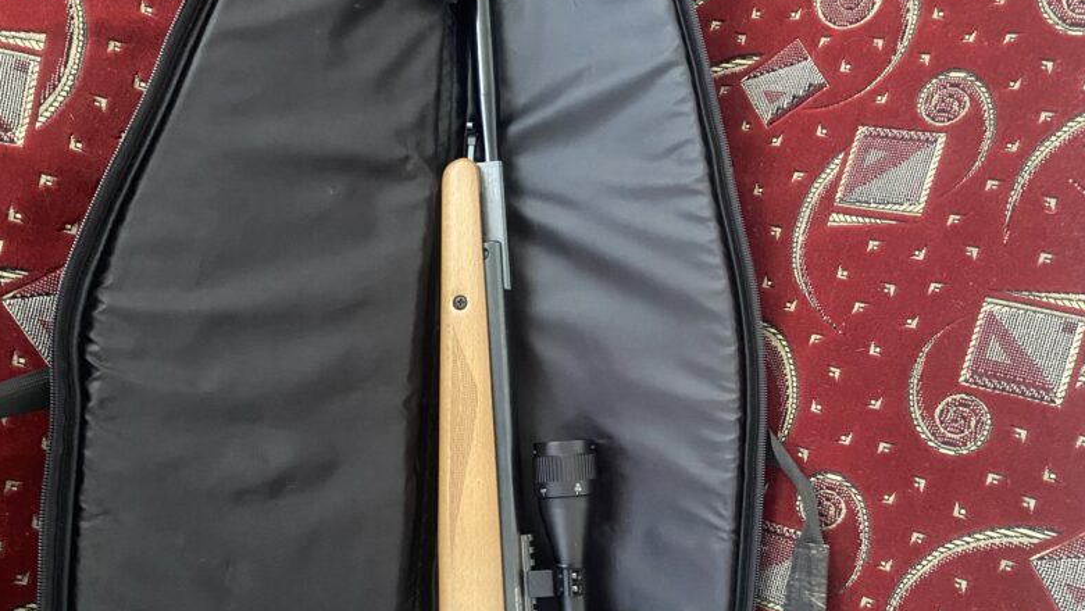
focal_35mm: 29
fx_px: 835
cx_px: 553
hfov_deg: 66.0
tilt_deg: -63.9
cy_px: 396
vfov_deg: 39.8
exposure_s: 1/30
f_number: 1.8
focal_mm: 4.25
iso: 640
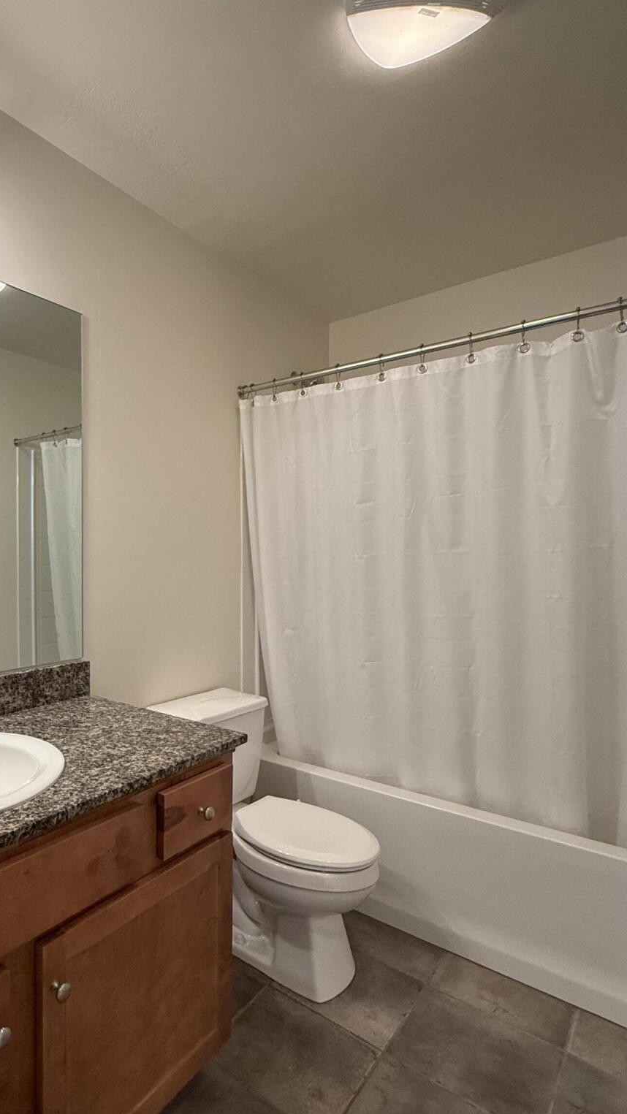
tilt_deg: -0.8
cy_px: 573
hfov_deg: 51.8
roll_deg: -0.1
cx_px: 111
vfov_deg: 86.6
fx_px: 591
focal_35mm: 20
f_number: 2.2
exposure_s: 1/120
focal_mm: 2.22
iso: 250
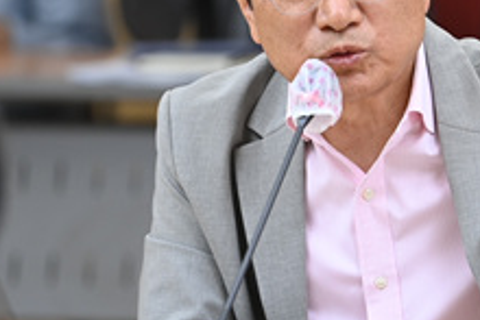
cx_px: 469
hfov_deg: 4.4
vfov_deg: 2.9
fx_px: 6297
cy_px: 103
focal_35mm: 472
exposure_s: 1/320
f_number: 2.8
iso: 800
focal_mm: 160
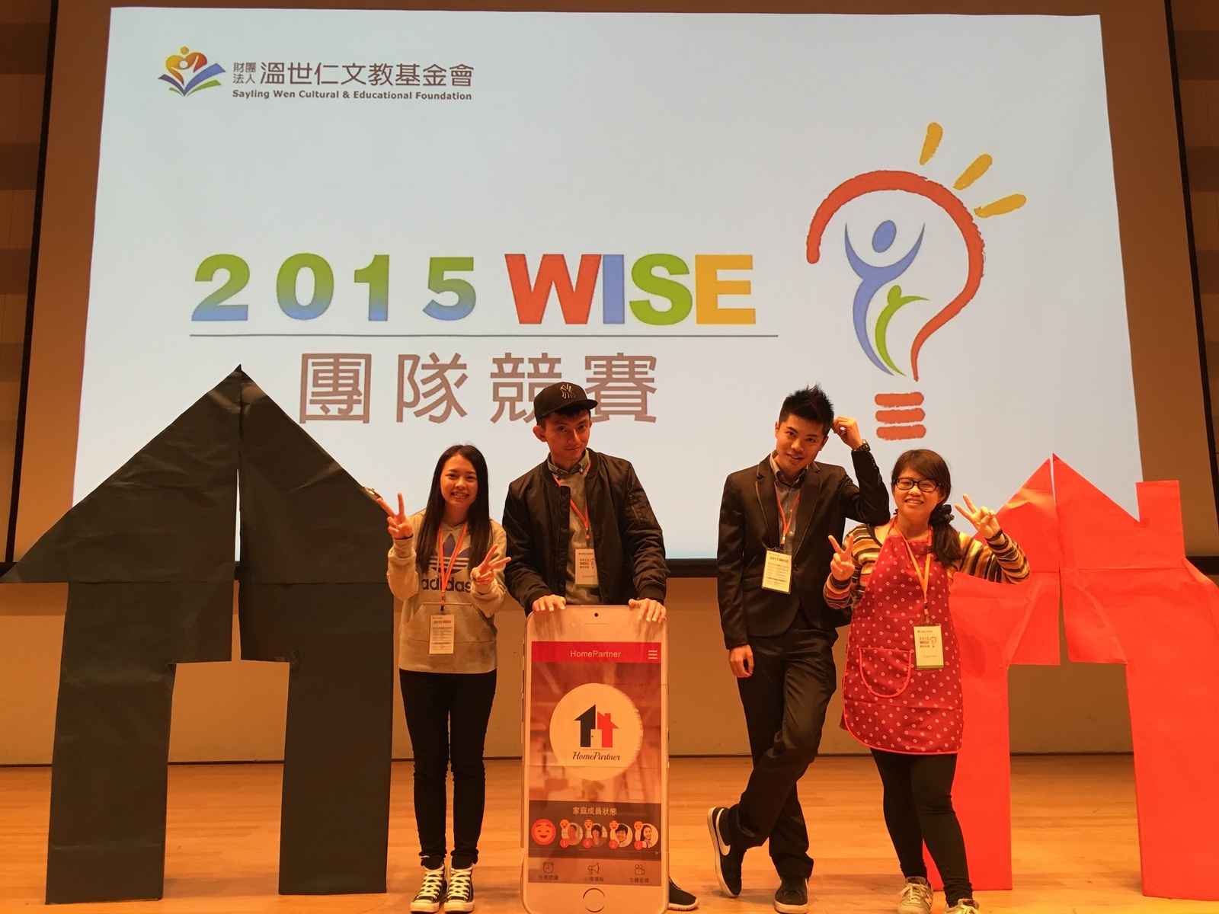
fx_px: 1021
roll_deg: +0.7
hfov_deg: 61.7
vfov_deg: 48.2
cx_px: 610
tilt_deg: +7.7
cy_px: 457
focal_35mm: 29
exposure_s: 1/30
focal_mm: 4.15
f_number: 2.2
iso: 80
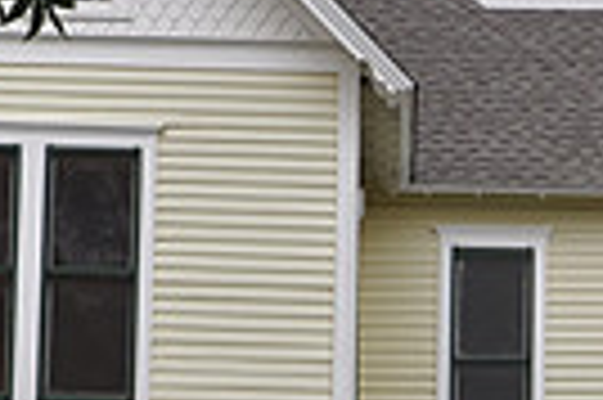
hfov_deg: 11.2
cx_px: 590
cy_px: 434
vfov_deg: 7.5
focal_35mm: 182
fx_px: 3045
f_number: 6.3
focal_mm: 28
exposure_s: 1/40
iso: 200
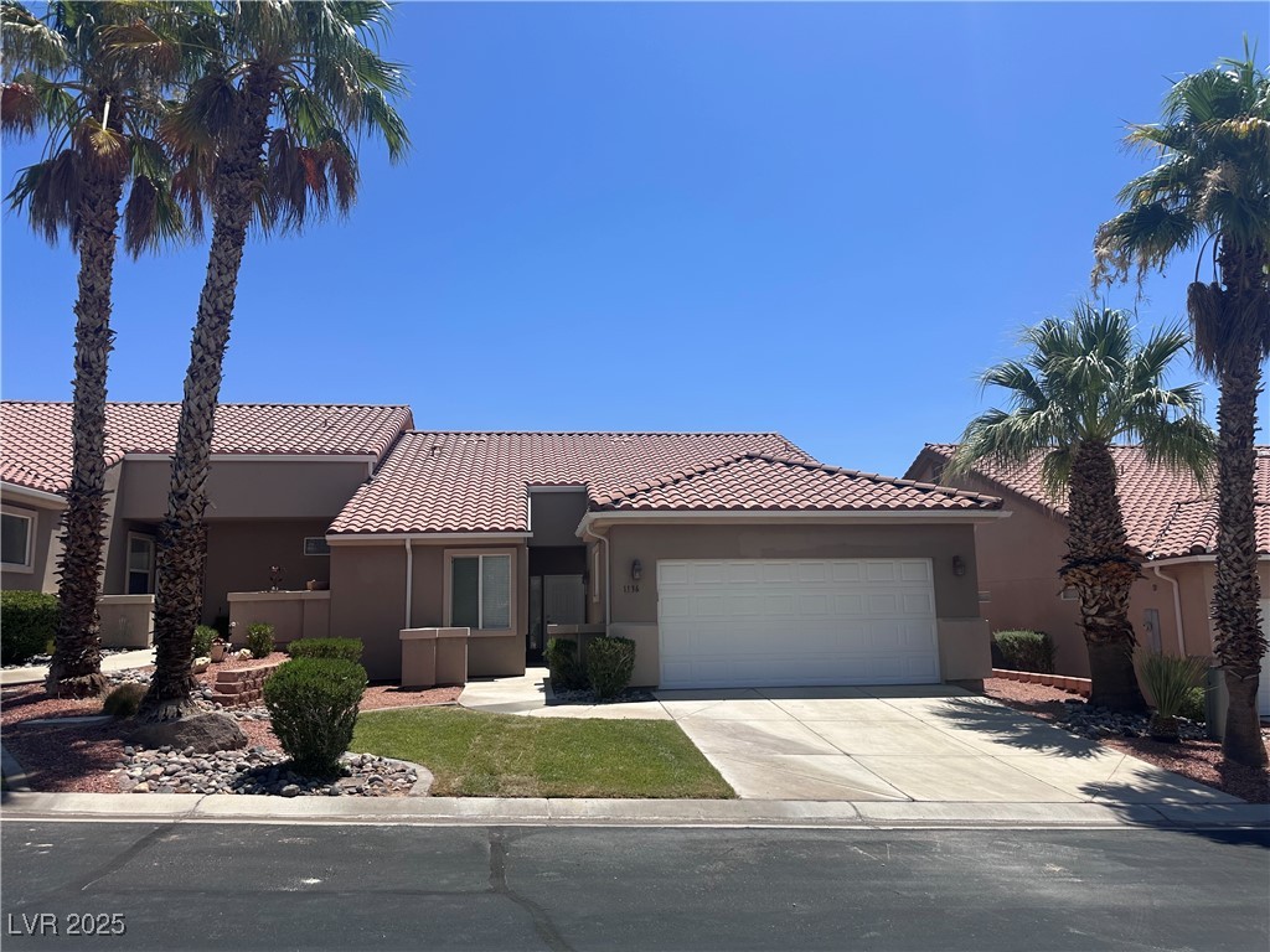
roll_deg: +1.3
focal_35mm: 24
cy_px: 476
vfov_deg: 56.8
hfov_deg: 71.6
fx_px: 881
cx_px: 635
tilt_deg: +7.1
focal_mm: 6.86
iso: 80
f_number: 1.78
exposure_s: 1/6211
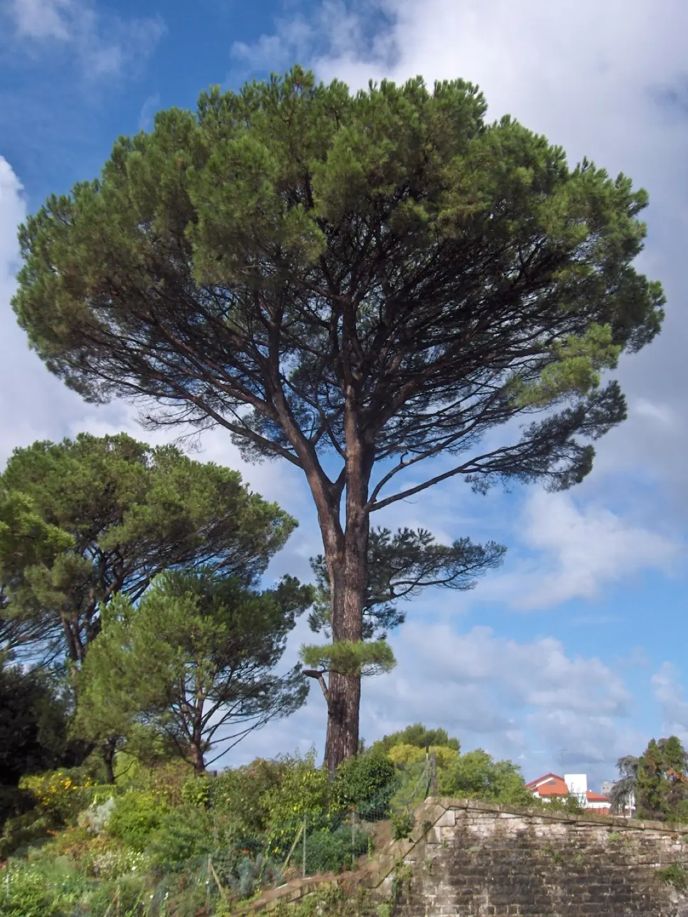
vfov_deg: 47.9
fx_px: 1034
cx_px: 344
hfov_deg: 36.8
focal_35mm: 39
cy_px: 458
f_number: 4.8
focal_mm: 8
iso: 100
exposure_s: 1/621
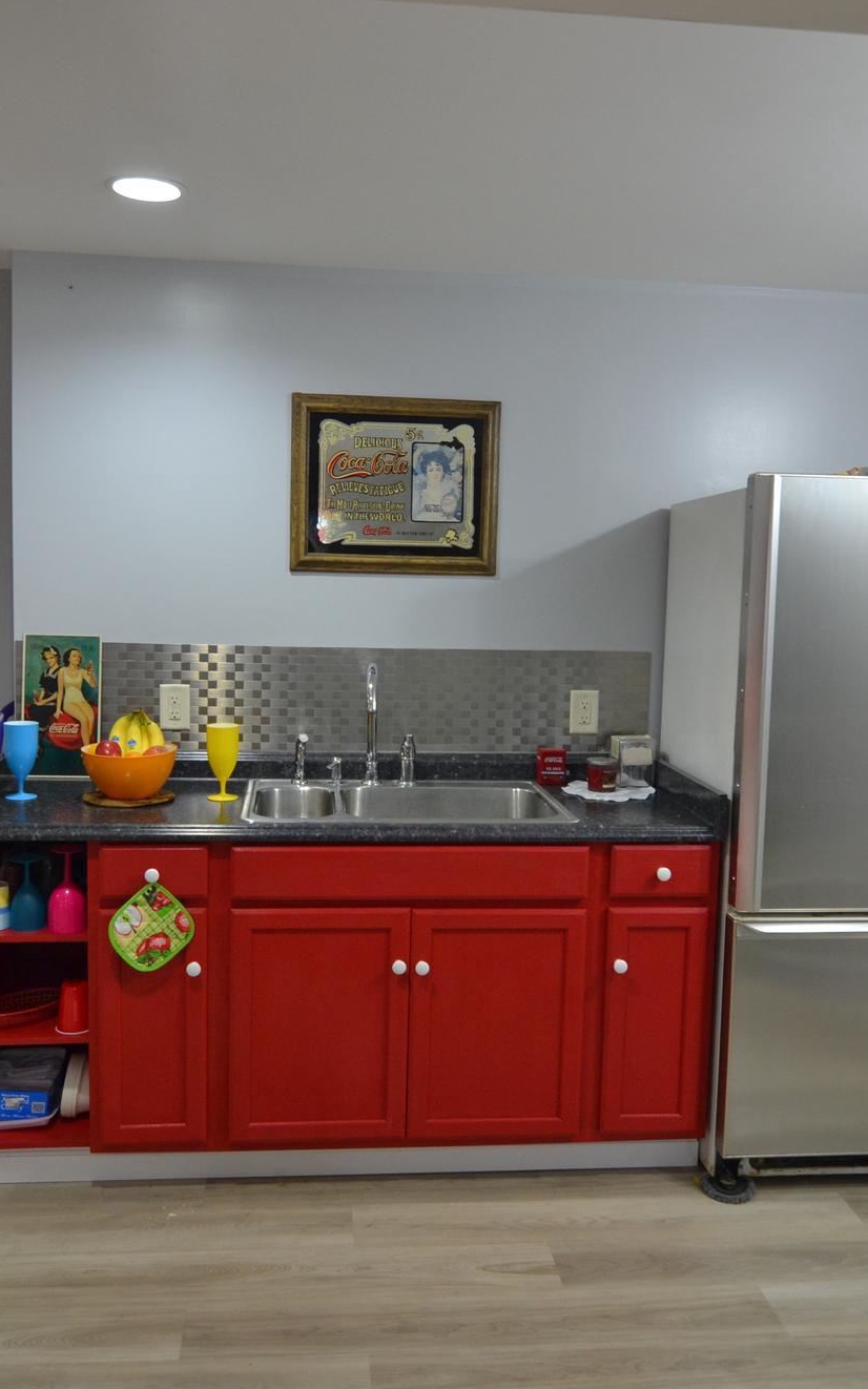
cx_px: 426
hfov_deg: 40.8
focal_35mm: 31
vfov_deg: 61.6
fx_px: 1166
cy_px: 687
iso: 500
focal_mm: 13
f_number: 2.8
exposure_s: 1/60
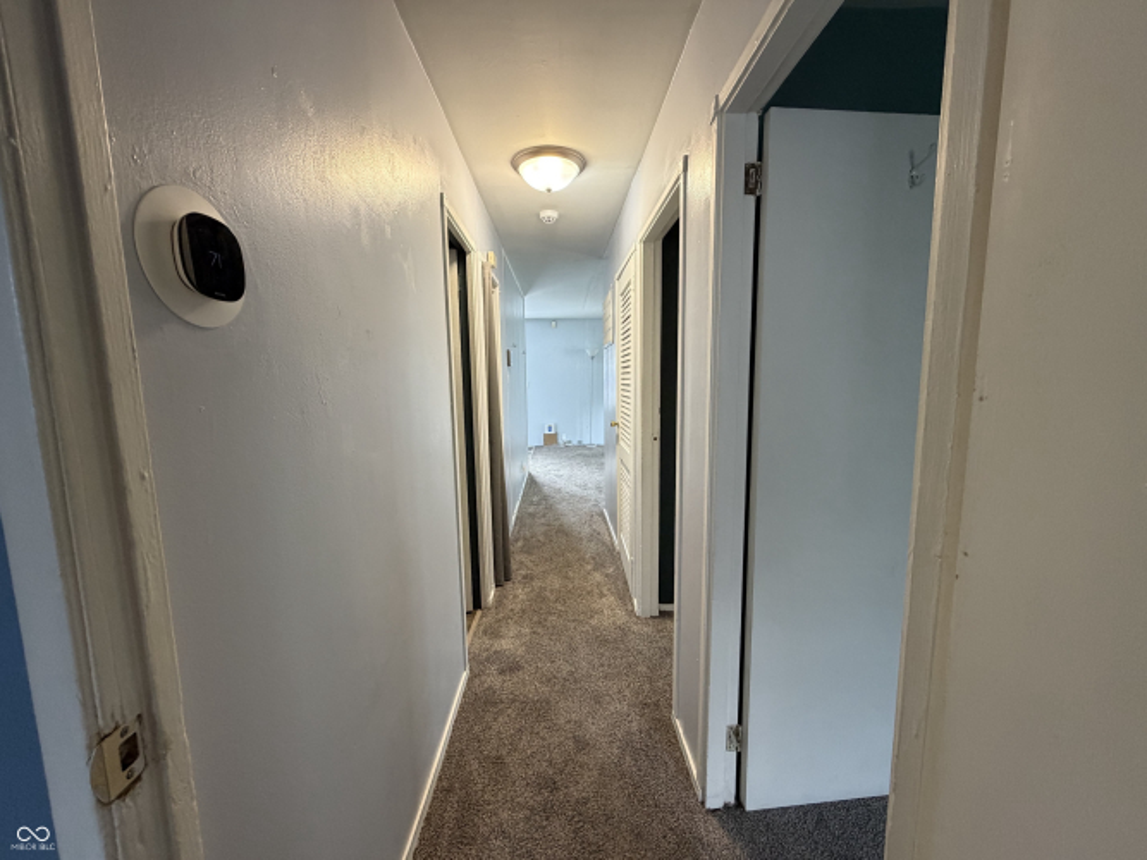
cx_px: 574
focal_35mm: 14
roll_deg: +1.3
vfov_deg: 85.7
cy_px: 430
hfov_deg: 102.1
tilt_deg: -7.3
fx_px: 464
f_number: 2.2
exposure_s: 1/60
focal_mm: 2.22
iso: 320
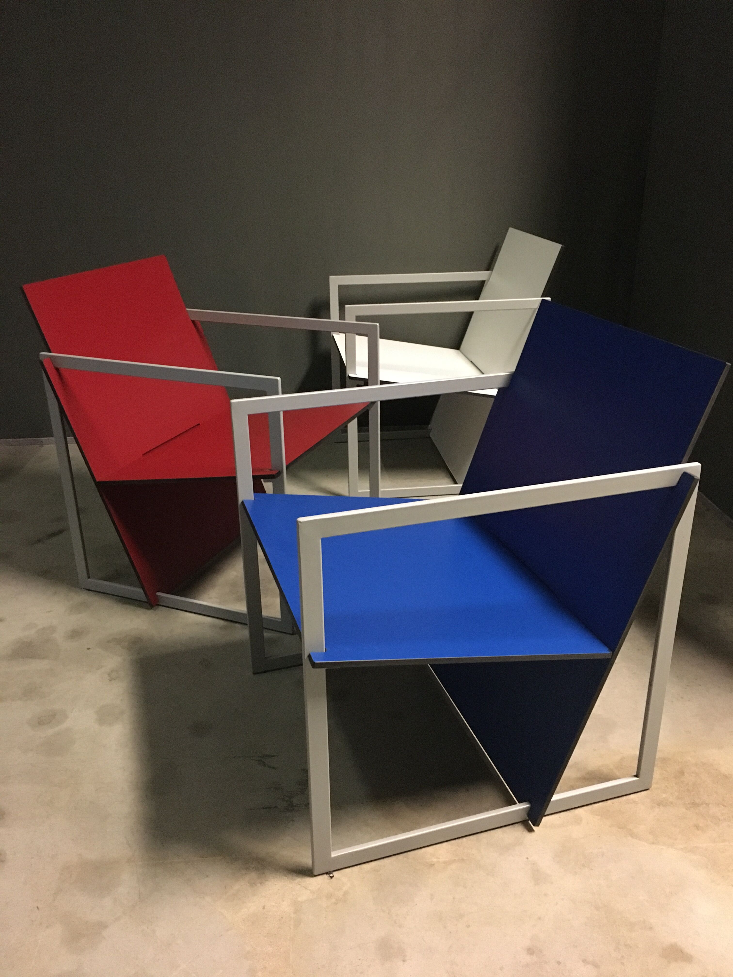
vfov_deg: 61.7
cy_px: 488
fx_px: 819
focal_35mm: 29
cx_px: 366
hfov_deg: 48.2
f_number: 2.2
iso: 400
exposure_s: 1/17
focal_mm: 4.15
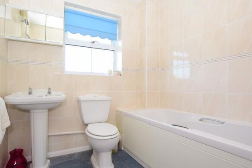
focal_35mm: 19
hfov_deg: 88.1
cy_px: 88
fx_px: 130
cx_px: 118
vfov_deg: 65.7
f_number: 5.6
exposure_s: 1/80
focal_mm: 11
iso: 400
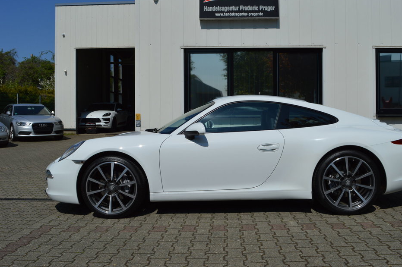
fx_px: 368
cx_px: 221
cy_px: 121
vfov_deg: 39.9
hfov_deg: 57.2
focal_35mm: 33
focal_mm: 20
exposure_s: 1/400
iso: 100
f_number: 10
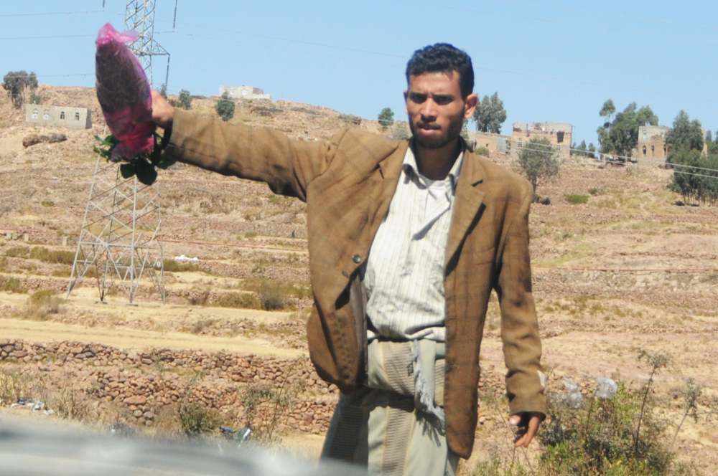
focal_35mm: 44
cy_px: 238
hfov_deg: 45.0
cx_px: 359
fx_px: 866
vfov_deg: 30.8
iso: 320
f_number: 4.5
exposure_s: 1/2500
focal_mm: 29
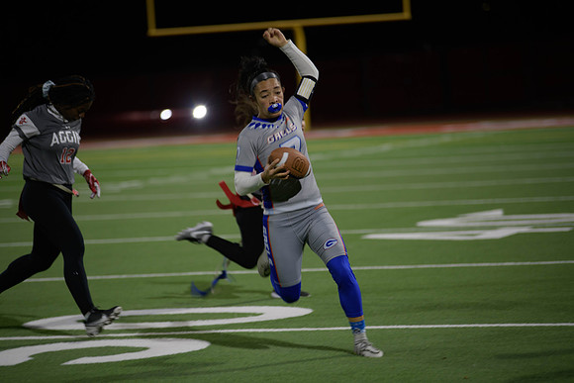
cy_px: 192
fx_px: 2711
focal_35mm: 170
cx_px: 287
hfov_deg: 12.1
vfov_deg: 8.1
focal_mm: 170
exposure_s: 1/200
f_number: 2.8
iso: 560
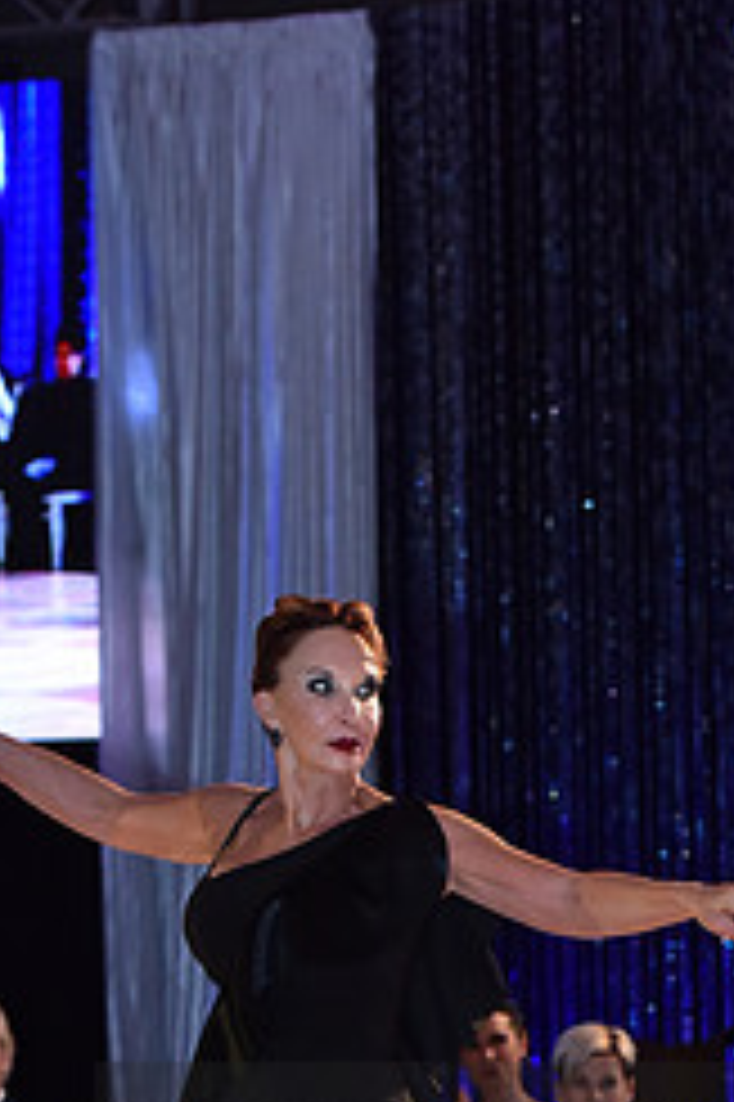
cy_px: 1214
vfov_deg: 9.1
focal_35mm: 225
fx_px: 6890
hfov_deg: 6.1
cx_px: 718
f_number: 4.5
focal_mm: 95
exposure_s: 1/320
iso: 2000
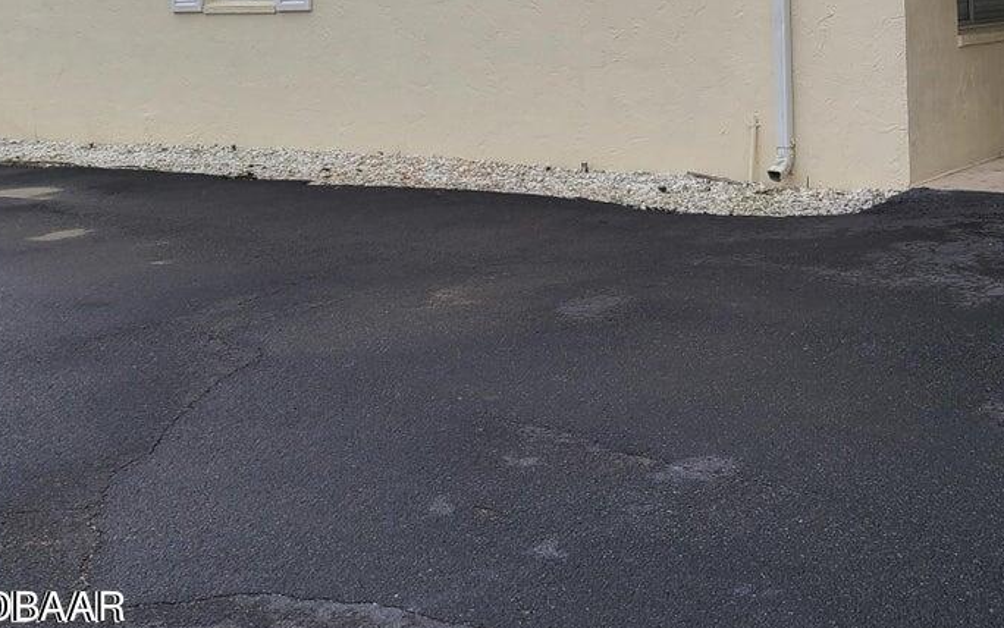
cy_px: -78
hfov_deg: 35.4
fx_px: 1505
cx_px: 840
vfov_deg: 22.2
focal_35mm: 55
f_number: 1.8
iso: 40
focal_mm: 5.4
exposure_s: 1/513
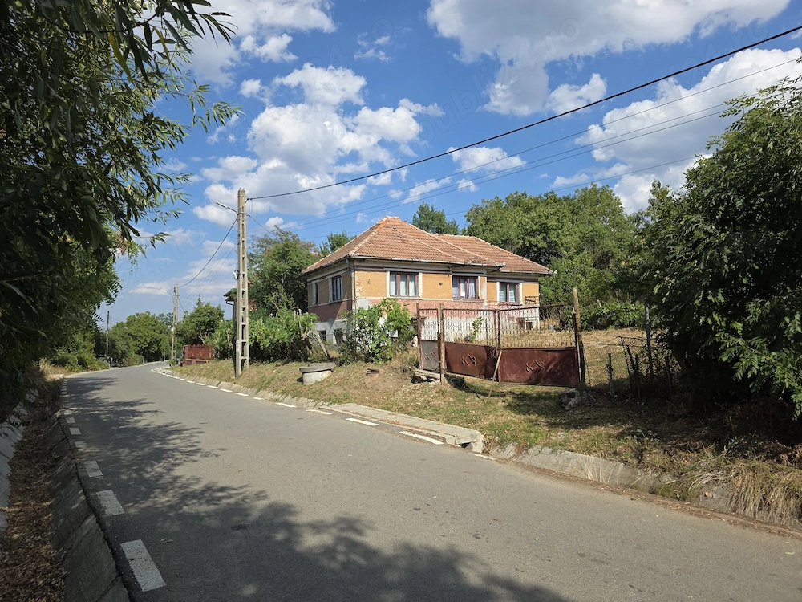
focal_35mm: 23
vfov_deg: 58.9
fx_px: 533
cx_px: 401
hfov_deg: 73.9
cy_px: 301
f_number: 1.7
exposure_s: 1/5608
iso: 80
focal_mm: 6.3
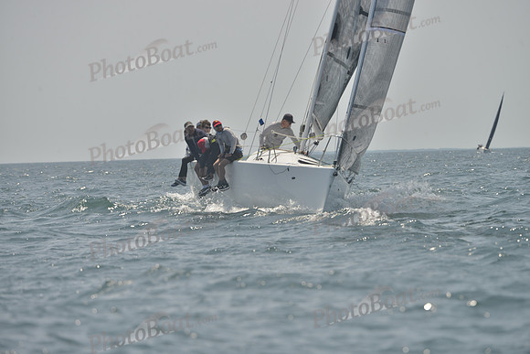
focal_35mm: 300
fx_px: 4417
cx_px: 265
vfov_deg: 4.6
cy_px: 177
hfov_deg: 6.9
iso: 280
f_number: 8
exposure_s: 1/1250
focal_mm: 300
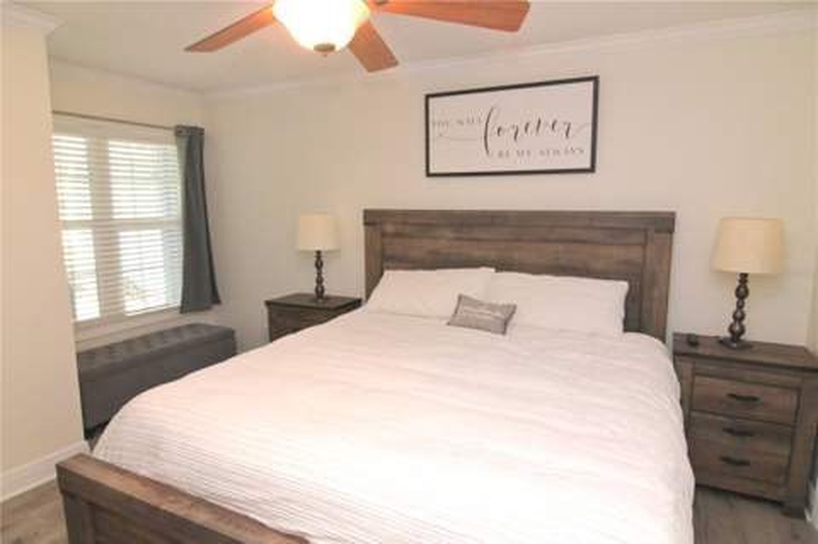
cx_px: 409
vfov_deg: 59.4
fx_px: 477
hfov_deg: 81.3
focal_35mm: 21
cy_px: 272
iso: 3200
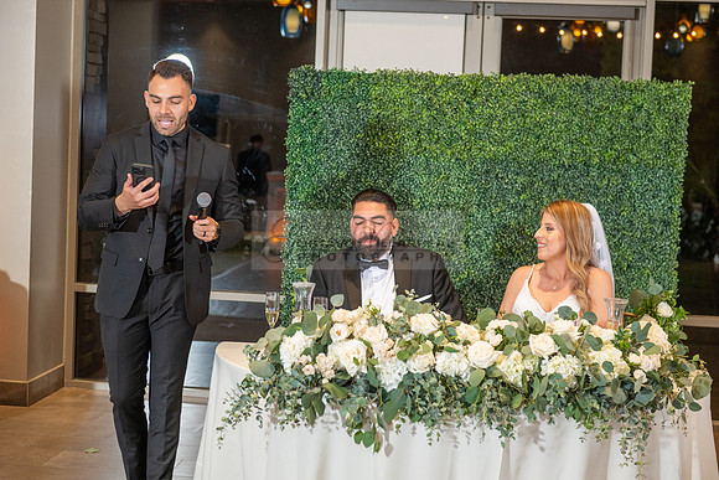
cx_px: 360
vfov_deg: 21.9
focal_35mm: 62
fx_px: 1239
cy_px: 240
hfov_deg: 32.4
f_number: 3.5
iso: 800
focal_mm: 62
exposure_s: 1/160
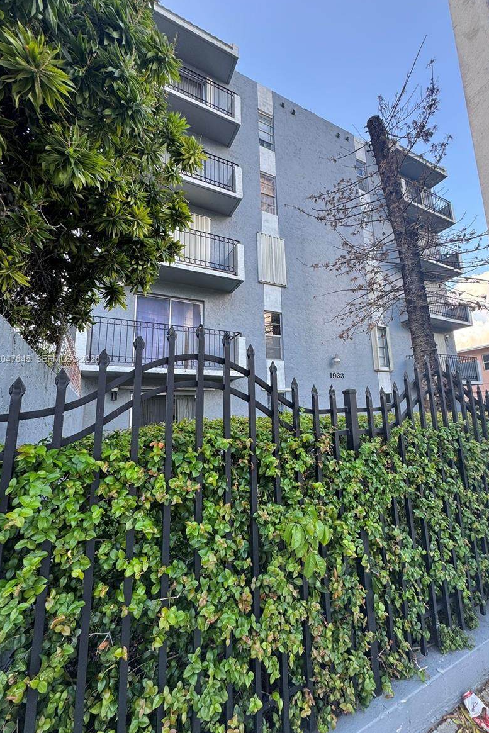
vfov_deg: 100.4
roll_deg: +2.3
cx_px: 267
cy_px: 360
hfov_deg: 77.2
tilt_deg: +9.8
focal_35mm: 15
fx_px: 306
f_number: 2.2
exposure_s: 1/99
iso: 50
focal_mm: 2.22
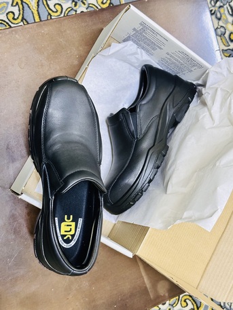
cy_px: 155
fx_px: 431
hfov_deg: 30.3
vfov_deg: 39.6
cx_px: 116
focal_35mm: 48
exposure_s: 1/30
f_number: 1.78
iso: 500
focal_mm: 6.86
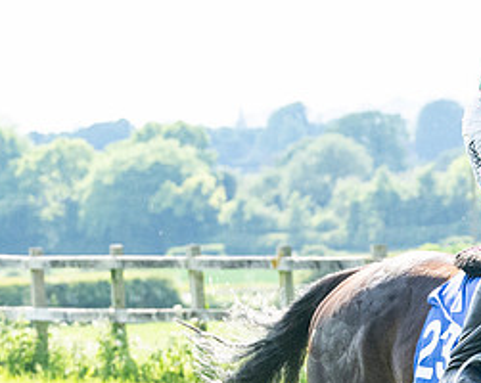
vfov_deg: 3.2
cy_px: 292
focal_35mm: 478
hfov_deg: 4.0
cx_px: 541
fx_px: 6794
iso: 400
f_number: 5
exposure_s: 1/1600
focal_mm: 86
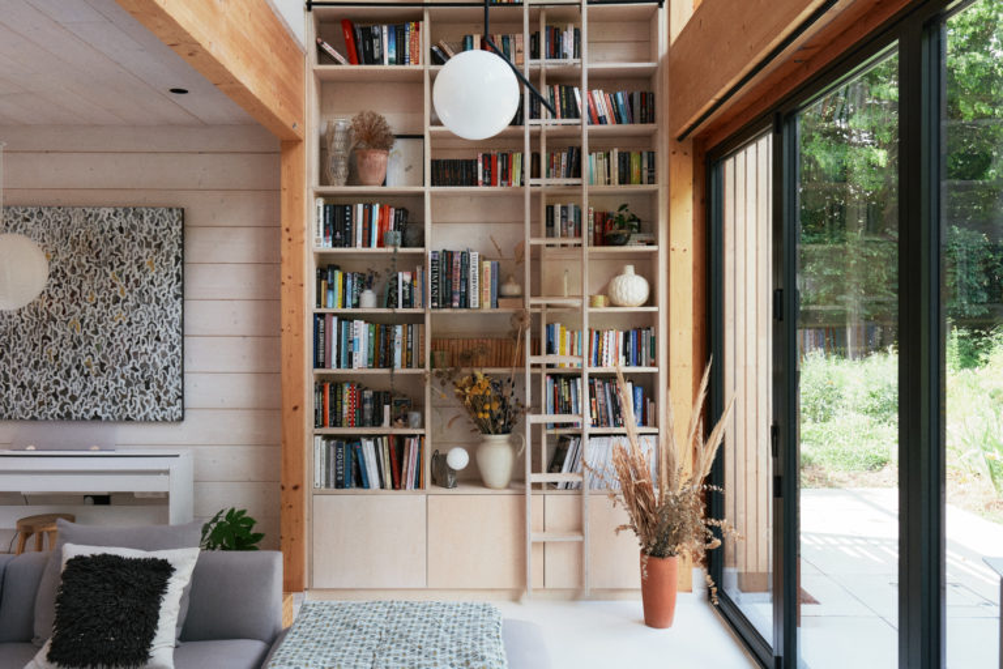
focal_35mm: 29
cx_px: 502
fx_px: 808
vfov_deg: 45.0
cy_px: 334
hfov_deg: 63.7
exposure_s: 1/160
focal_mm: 19.4
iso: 640
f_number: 5.6
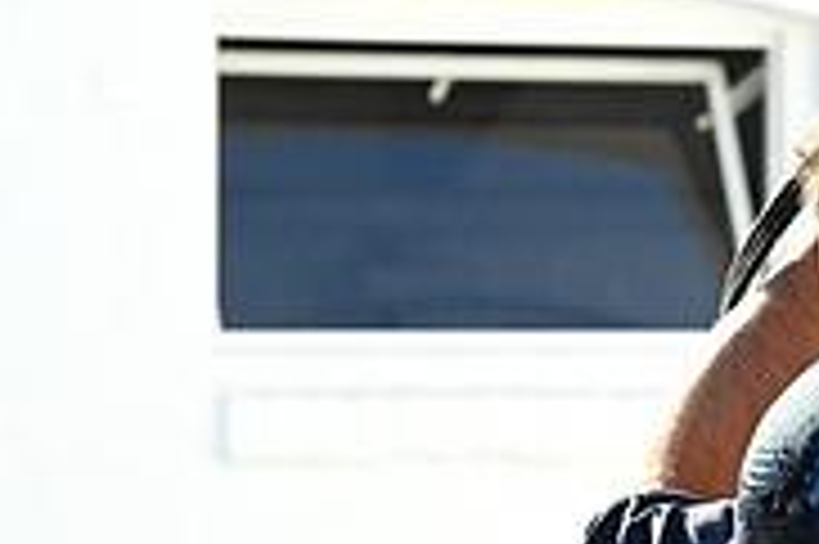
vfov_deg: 3.6
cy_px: 124
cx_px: 1300
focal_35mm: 383
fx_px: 8705
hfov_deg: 5.3
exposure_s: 1/1600
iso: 3200
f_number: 9
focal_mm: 120
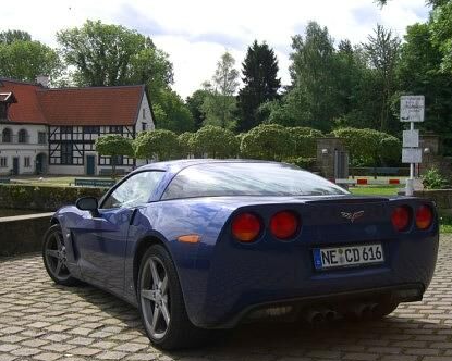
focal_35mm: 40
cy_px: 182
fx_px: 535
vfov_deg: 37.3
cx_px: 224
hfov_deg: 45.8
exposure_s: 1/160
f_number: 8
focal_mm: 7.9
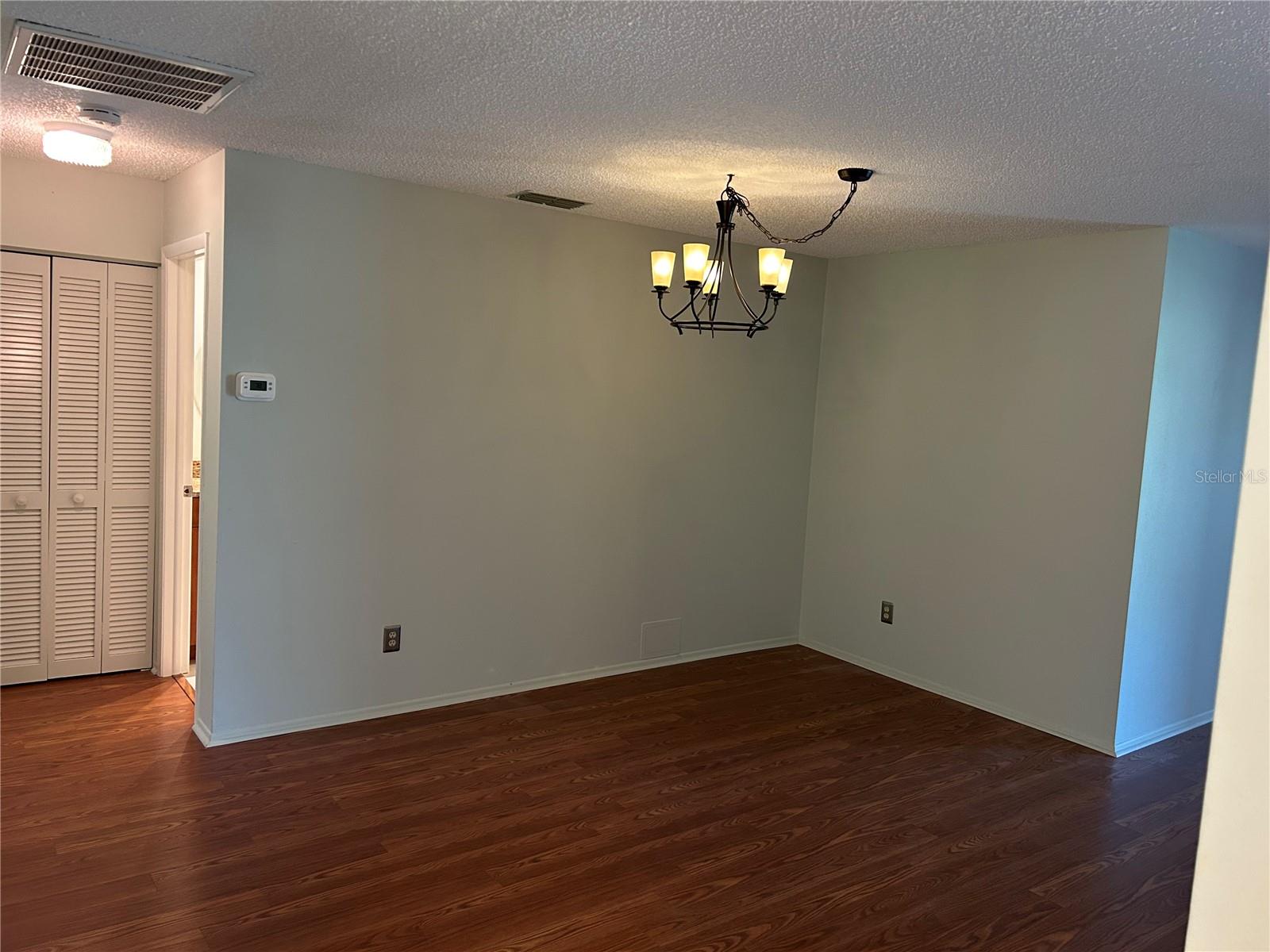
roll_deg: -3.8
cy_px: 476
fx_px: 954
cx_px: 635
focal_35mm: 26
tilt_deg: -4.5
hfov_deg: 67.3
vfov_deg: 53.1
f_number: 1.5
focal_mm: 5.7
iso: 250
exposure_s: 1/60
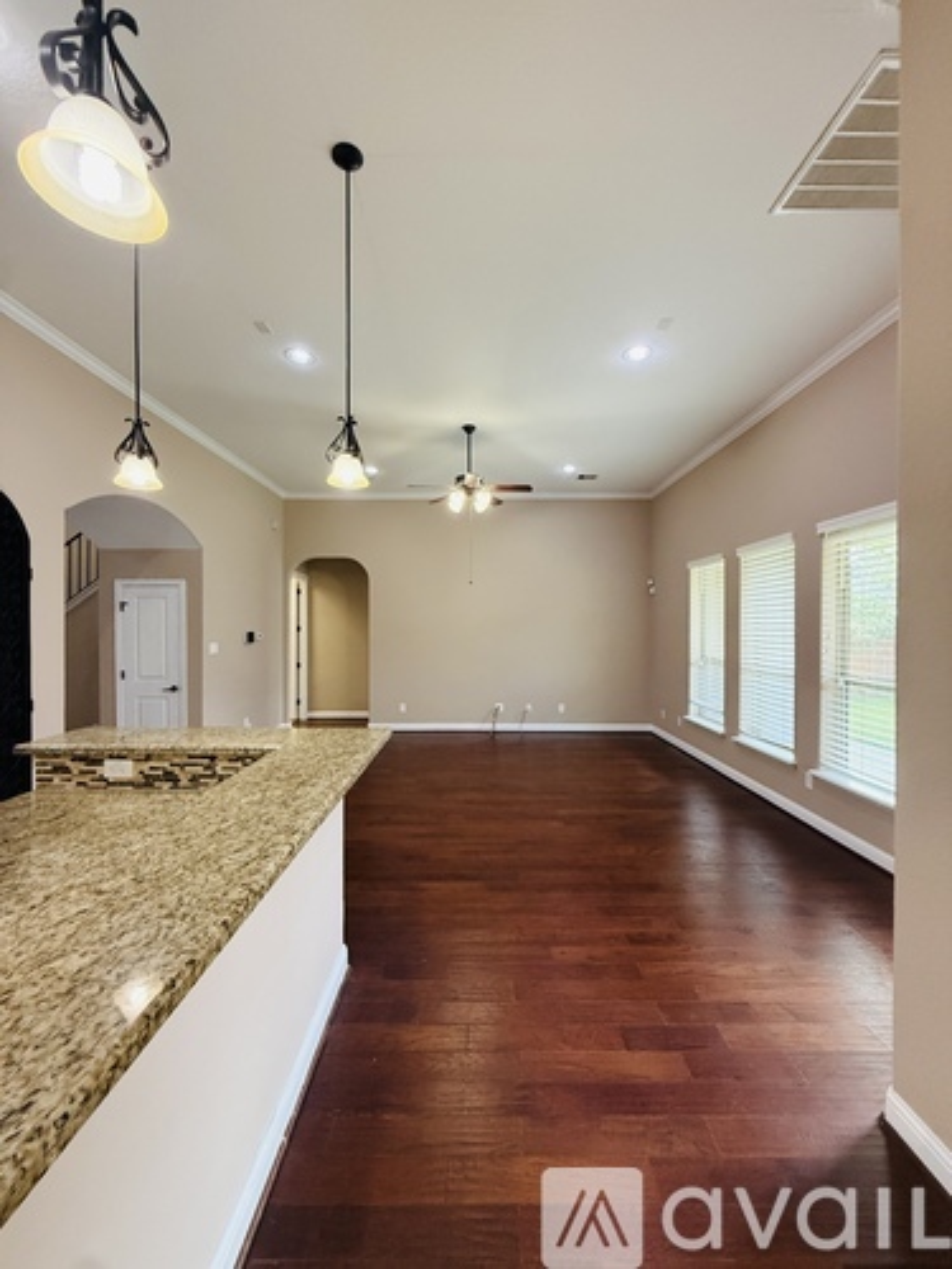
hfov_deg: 85.7
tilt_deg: +0.1
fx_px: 513
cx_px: 476
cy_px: 634
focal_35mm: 14
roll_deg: -0.3
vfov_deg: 102.1
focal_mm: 2.22
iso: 500
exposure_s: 1/120
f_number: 2.2
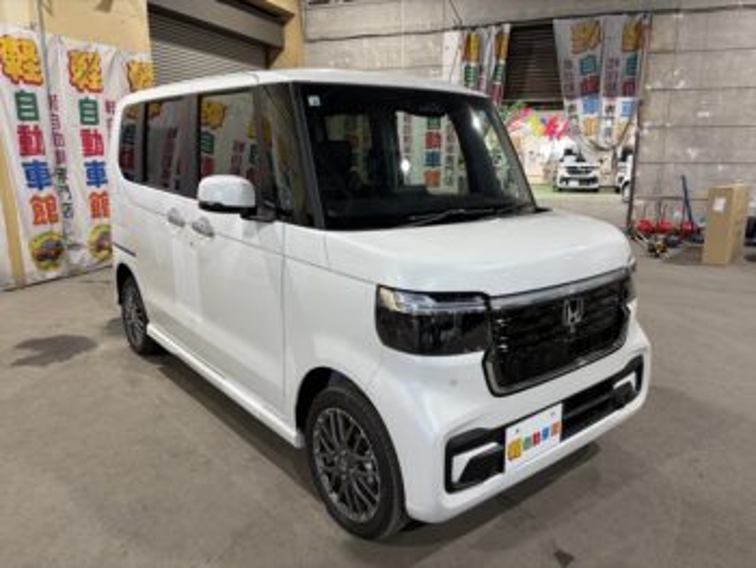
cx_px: 378
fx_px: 568
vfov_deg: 53.1
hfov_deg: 67.3
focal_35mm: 26
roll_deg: +0.8
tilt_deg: -12.0
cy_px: 284
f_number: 1.6
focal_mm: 5.96
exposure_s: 1/50
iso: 80
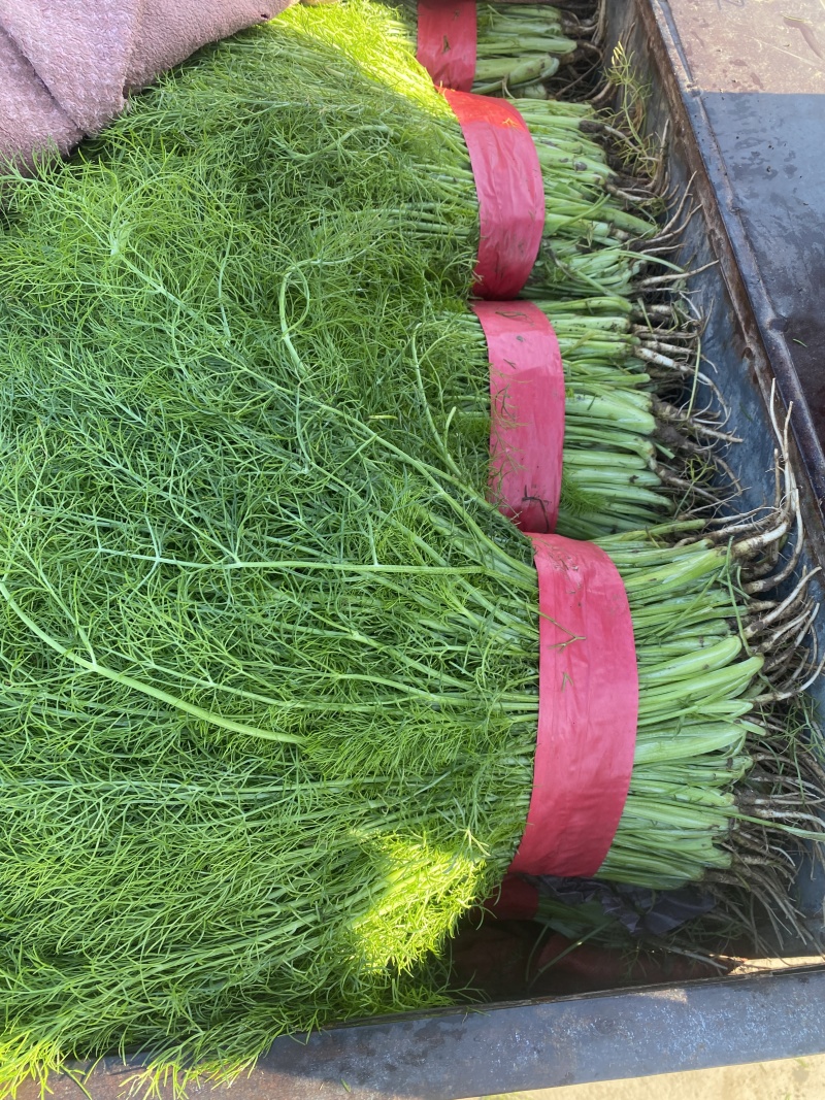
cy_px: 550
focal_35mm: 26
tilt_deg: -65.8
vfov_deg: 67.3
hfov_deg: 53.1
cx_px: 412
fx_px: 826
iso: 32
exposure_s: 1/130
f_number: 1.8
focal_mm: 4.25
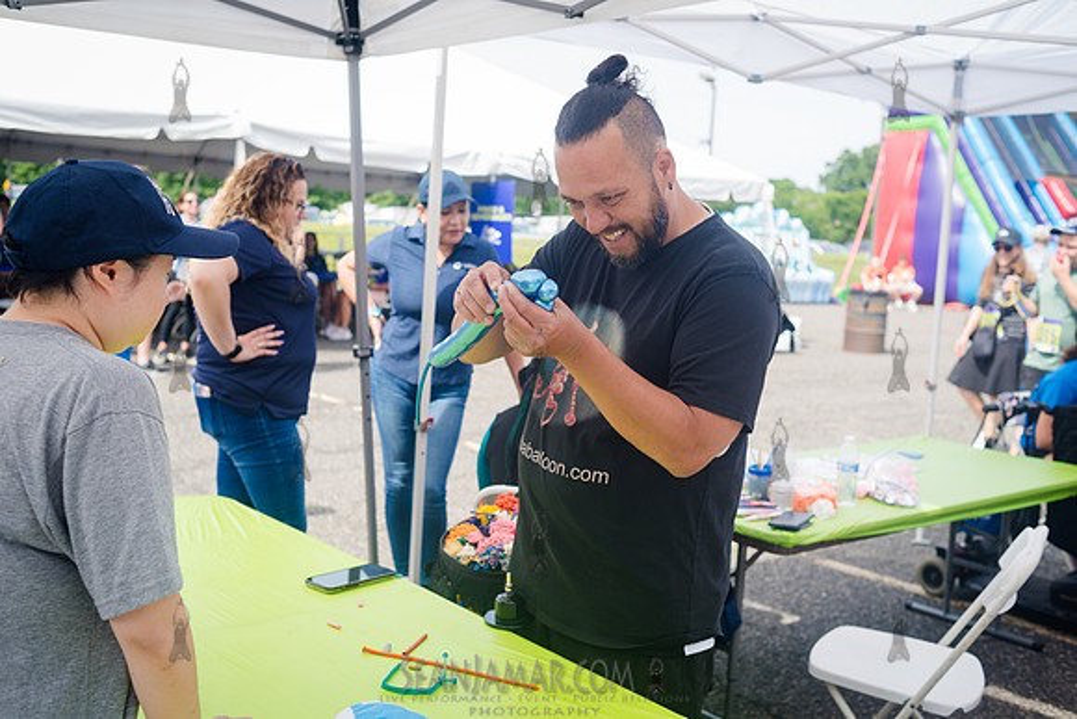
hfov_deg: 51.7
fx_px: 1111
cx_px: 538
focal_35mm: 37
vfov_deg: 35.8
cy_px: 360
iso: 200
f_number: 4
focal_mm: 35
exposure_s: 1/640
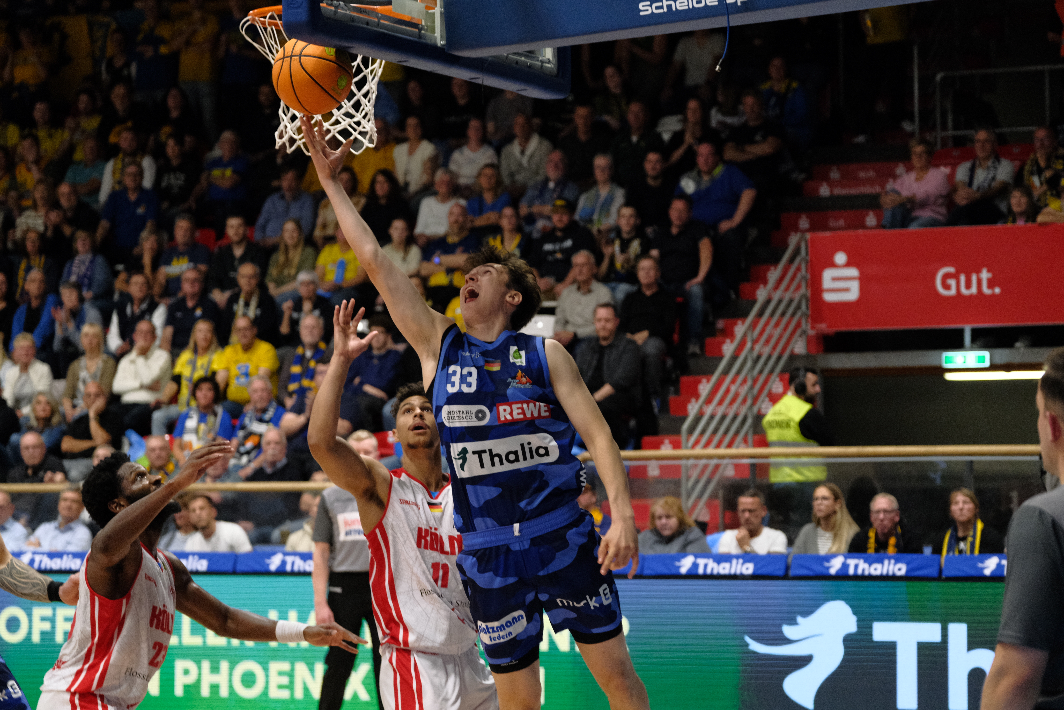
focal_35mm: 107
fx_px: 3162
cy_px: 355
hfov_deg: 19.1
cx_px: 532
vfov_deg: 12.8
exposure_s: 1/1000
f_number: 2.8
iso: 4000
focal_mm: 71.5
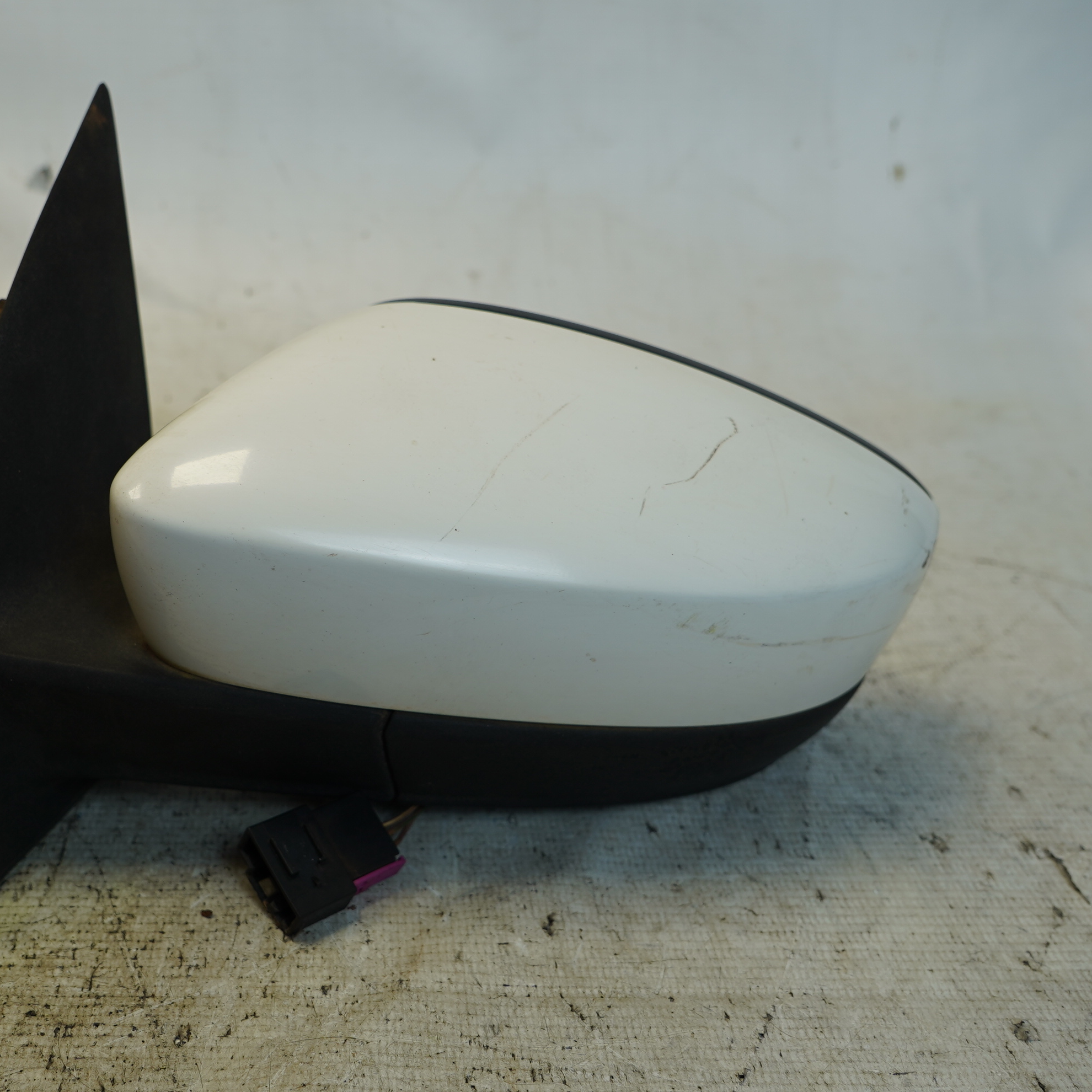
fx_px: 1428
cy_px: 545
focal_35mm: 40
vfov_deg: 41.9
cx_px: 365
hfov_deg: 41.3
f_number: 4
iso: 100
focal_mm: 21
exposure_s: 1/60
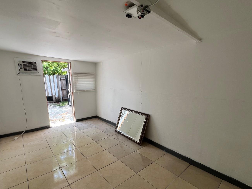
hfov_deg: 94.4
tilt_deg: -10.9
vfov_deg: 77.7
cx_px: 121
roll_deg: +1.0
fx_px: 116
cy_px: 107
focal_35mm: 16
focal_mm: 1.57
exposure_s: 1/141
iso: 32
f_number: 1.8
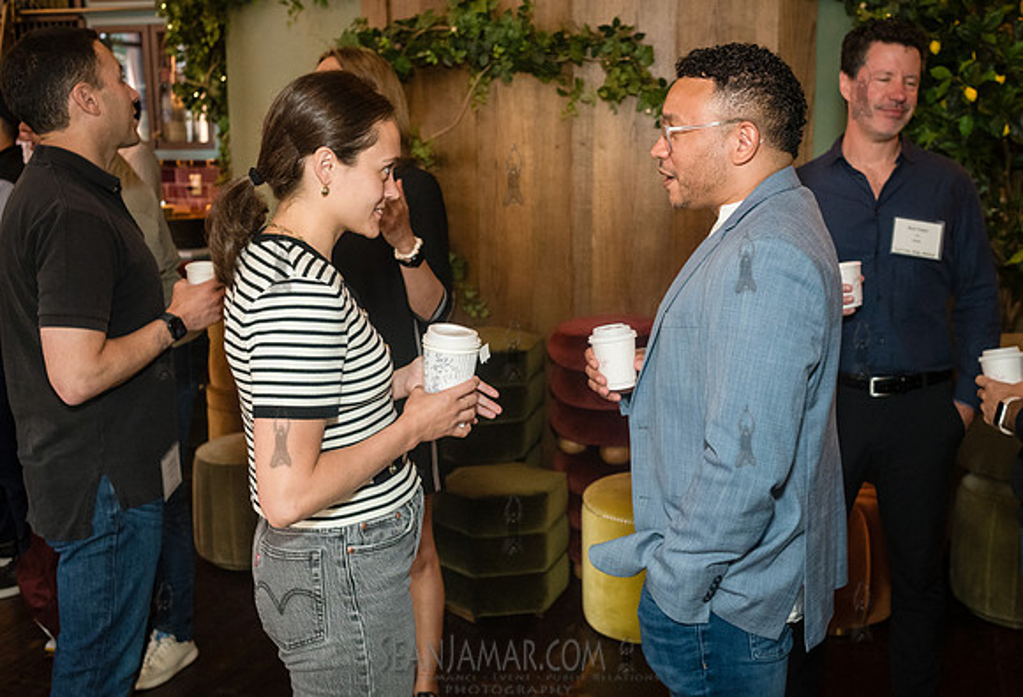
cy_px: 324
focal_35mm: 39
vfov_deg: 34.6
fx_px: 1119
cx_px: 566
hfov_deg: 49.0
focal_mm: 35
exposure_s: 1/200
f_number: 4.5
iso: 4000
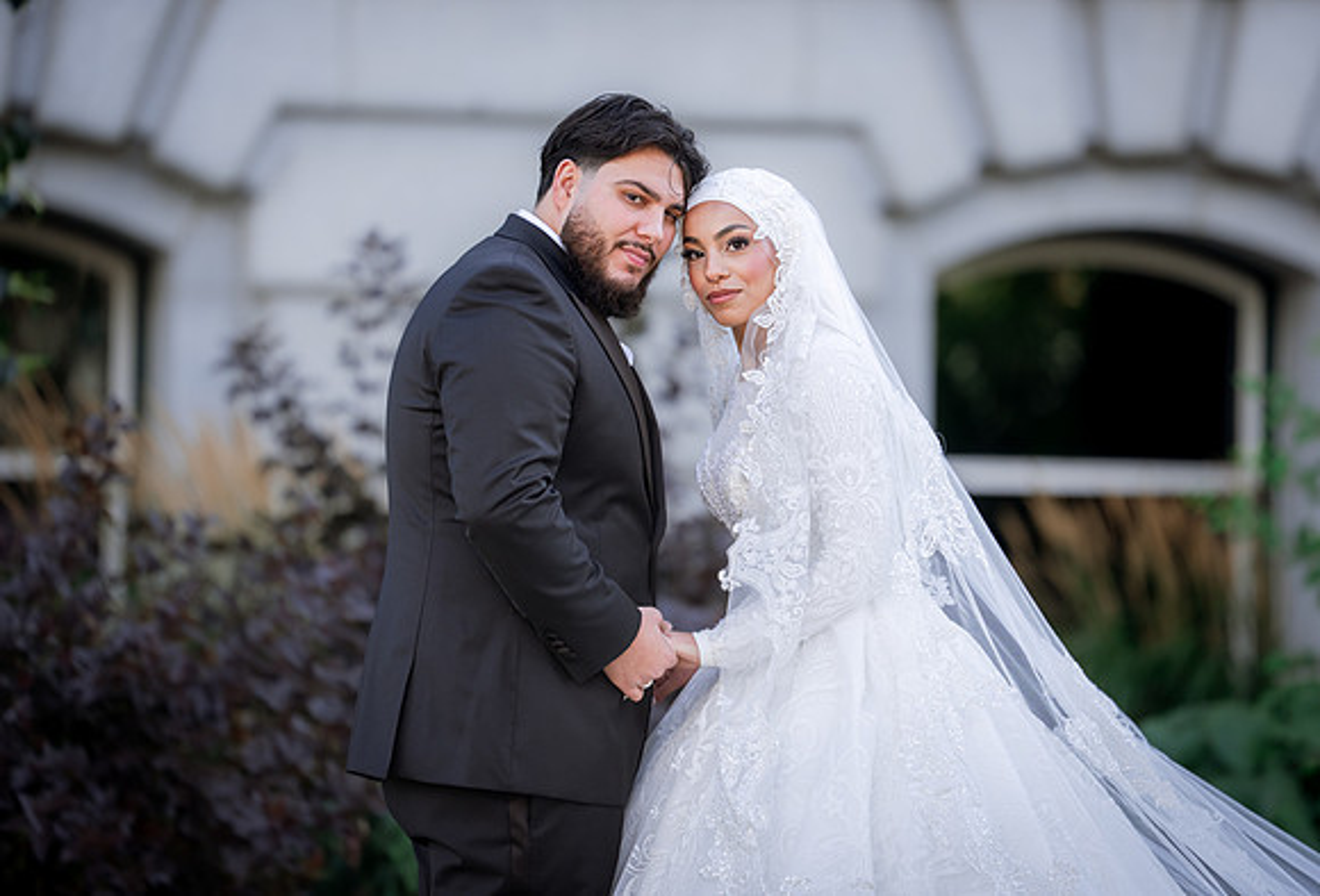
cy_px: 391
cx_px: 759
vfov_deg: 7.9
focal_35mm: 176
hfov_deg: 11.6
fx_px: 6473
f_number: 2
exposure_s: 1/2000
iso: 200
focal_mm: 150
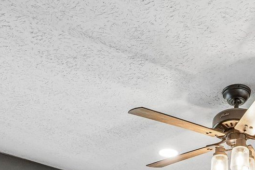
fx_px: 439
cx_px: 195
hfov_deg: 31.7
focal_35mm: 62
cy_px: 325
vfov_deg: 17.1
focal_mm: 16
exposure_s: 1/30
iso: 1250
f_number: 8
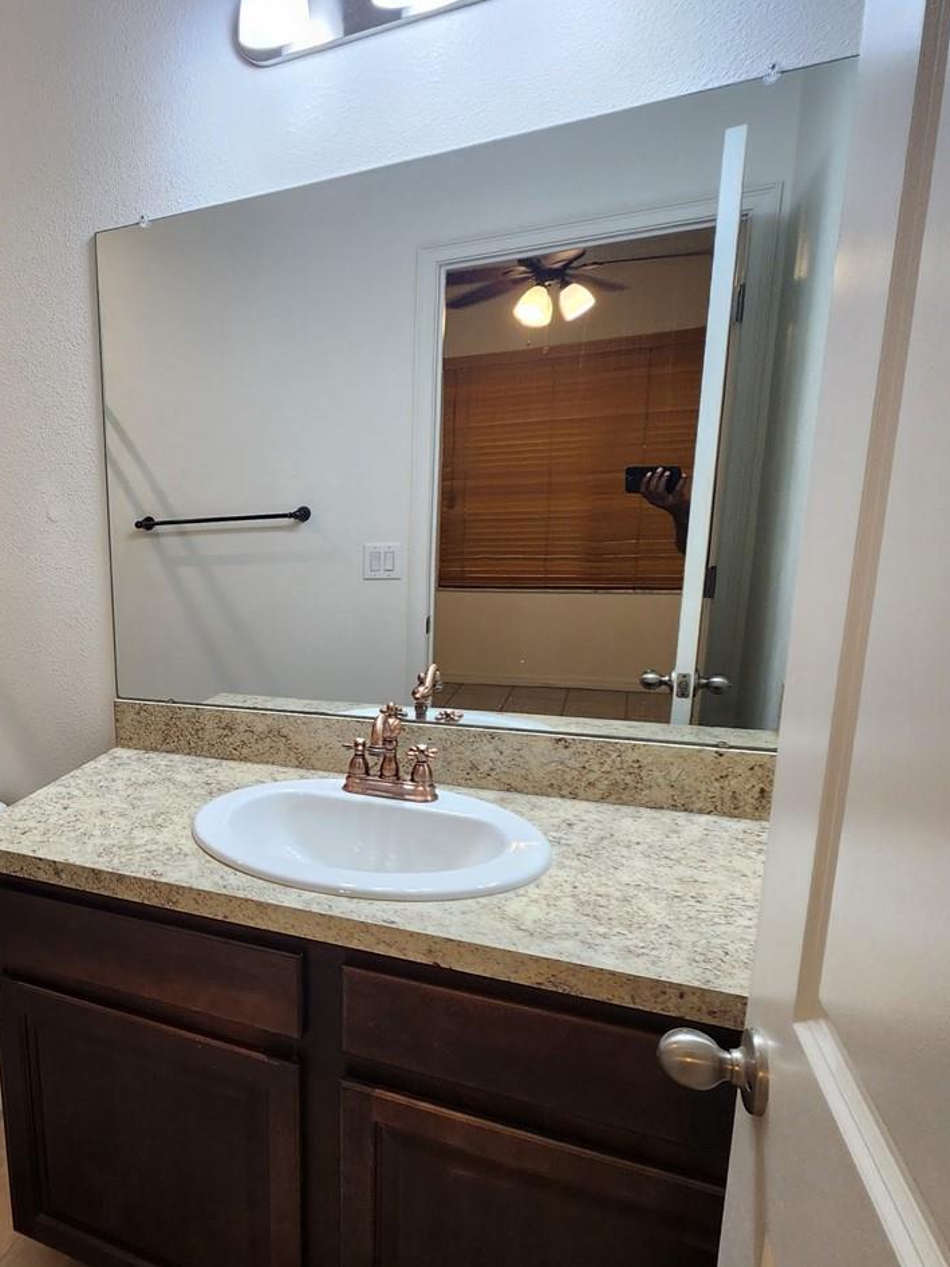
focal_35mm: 22
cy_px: 695
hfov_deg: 53.6
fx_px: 805
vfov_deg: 76.2
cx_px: 99
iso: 125
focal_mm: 2.2
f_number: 2.2
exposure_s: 1/60
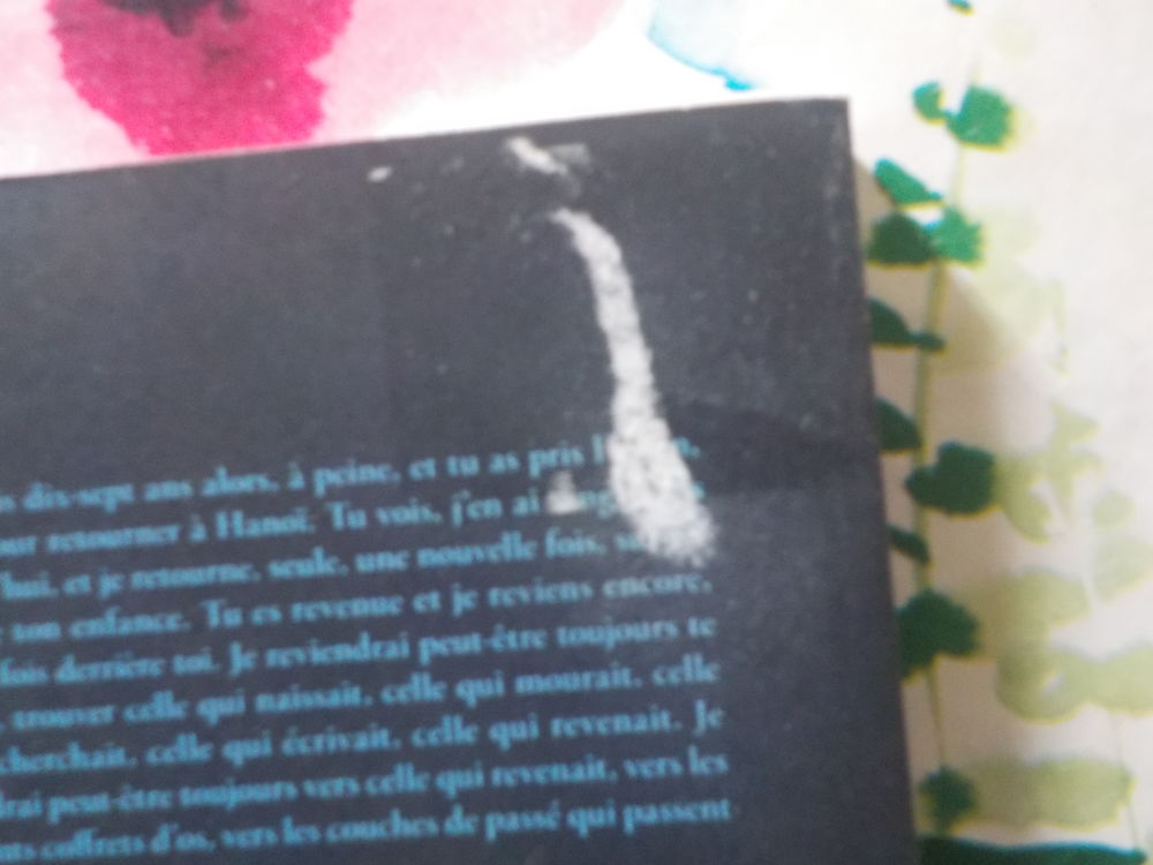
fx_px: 999
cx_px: 576
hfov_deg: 60.0
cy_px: 432
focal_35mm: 30
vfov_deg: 46.8
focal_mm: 4.1
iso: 560
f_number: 3.3
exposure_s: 1/8
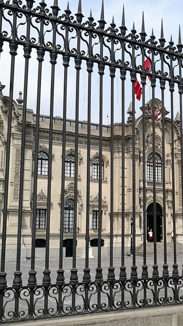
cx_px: 171
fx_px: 414
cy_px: 171
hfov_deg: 24.1
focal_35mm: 48
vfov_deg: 42.9
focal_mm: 4.5
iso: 50
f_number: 2.2
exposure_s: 1/1218
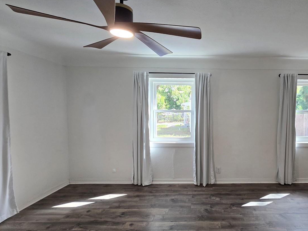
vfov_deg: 68.6
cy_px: 120
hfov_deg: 81.9
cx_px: 205
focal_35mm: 19
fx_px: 169
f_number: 2.2
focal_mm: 2.2
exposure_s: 1/60
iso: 100
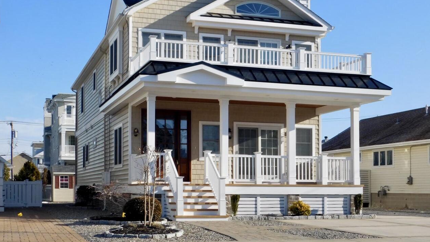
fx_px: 570
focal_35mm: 50
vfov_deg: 23.9
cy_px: 98
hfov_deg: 41.3
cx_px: 216
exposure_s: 1/1250
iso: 125
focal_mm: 8
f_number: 3.7
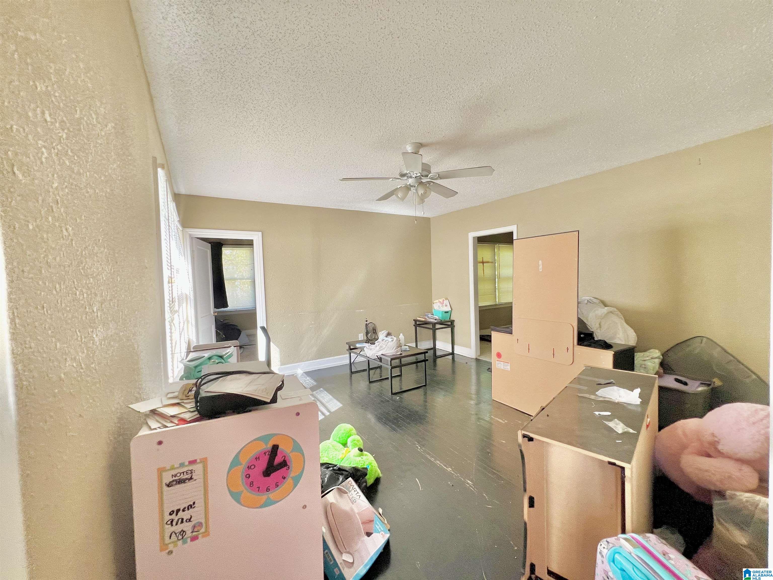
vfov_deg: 89.9
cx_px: 386
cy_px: 290
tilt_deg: -3.8
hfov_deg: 106.2
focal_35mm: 13
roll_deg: +1.1
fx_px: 290
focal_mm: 1.57
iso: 80
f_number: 1.8
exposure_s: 1/99
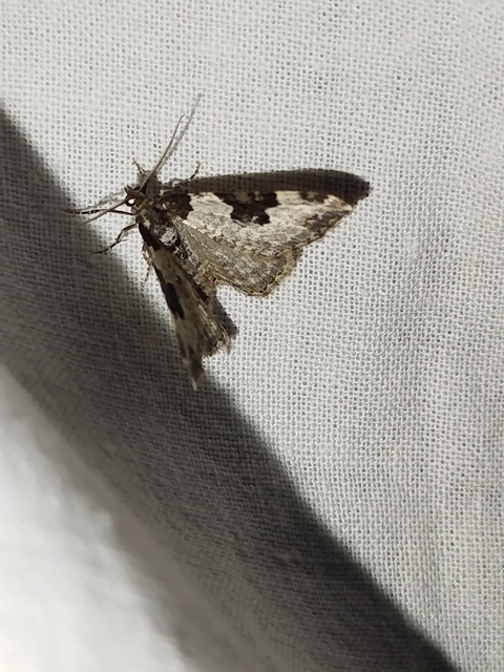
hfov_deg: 17.6
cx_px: 252
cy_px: 336
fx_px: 1631
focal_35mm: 84
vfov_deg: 23.3
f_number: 1.7
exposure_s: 1/50
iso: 100
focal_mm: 5.31
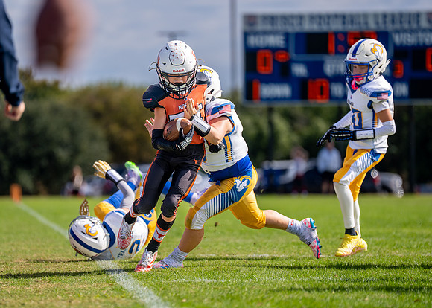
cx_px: 170
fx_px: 2992
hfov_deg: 8.3
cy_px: 163
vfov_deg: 5.9
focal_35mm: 244
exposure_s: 1/2500
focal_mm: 200
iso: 160
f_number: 2.8
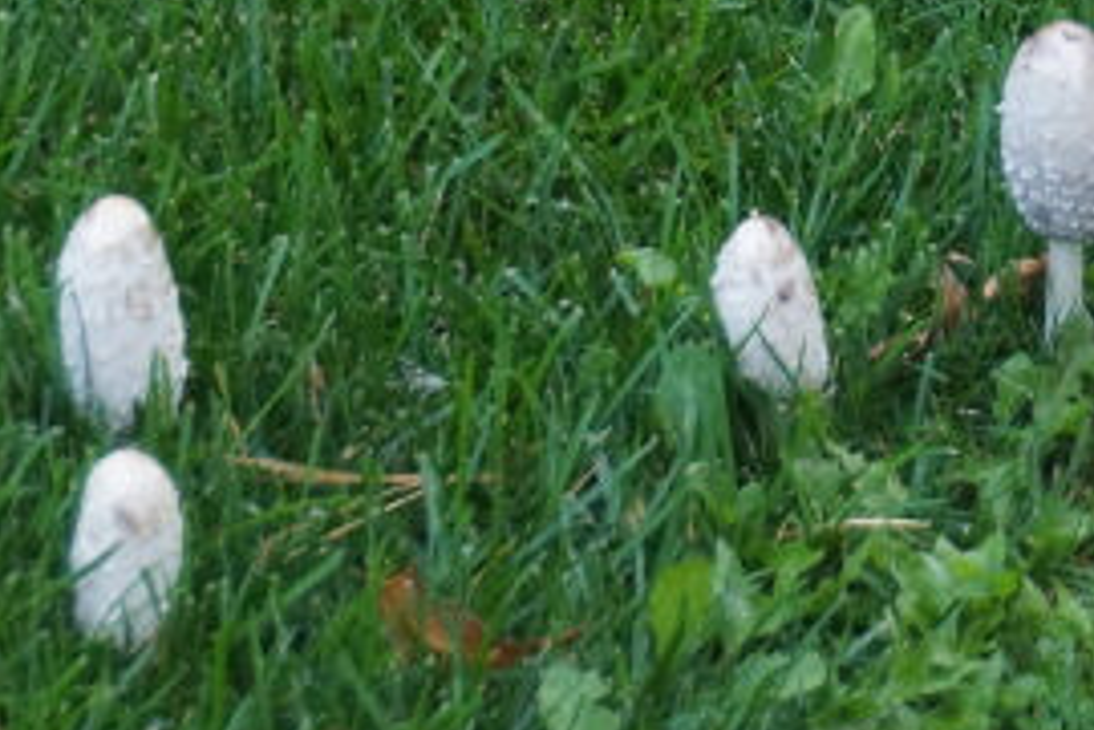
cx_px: 1455
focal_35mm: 373
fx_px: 11334
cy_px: -8
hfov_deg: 5.5
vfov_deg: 3.7
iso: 1000
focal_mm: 60
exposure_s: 1/100
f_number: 5
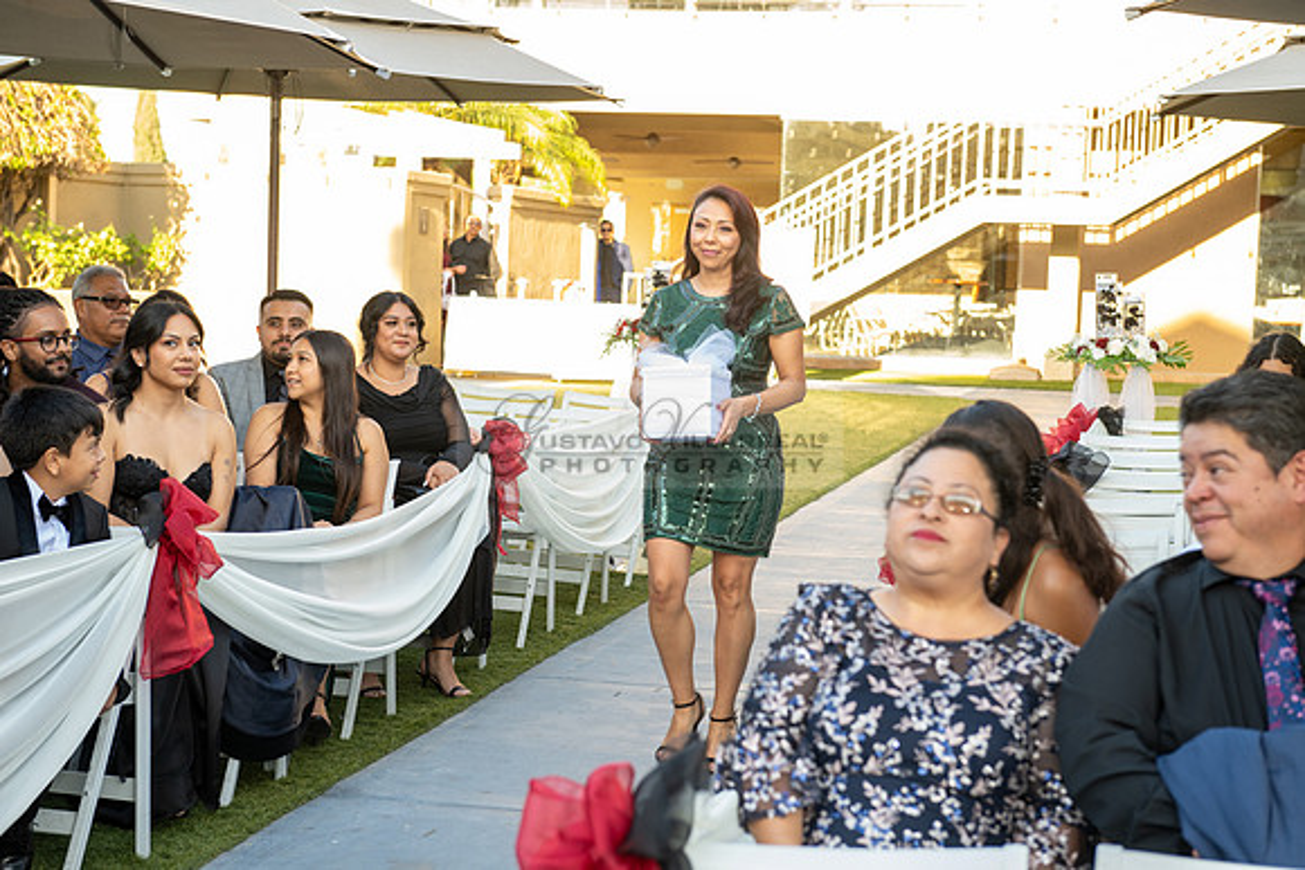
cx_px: 652
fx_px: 2538
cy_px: 435
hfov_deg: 28.8
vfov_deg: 19.5
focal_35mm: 70
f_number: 5.6
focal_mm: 70
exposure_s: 1/125
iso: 500
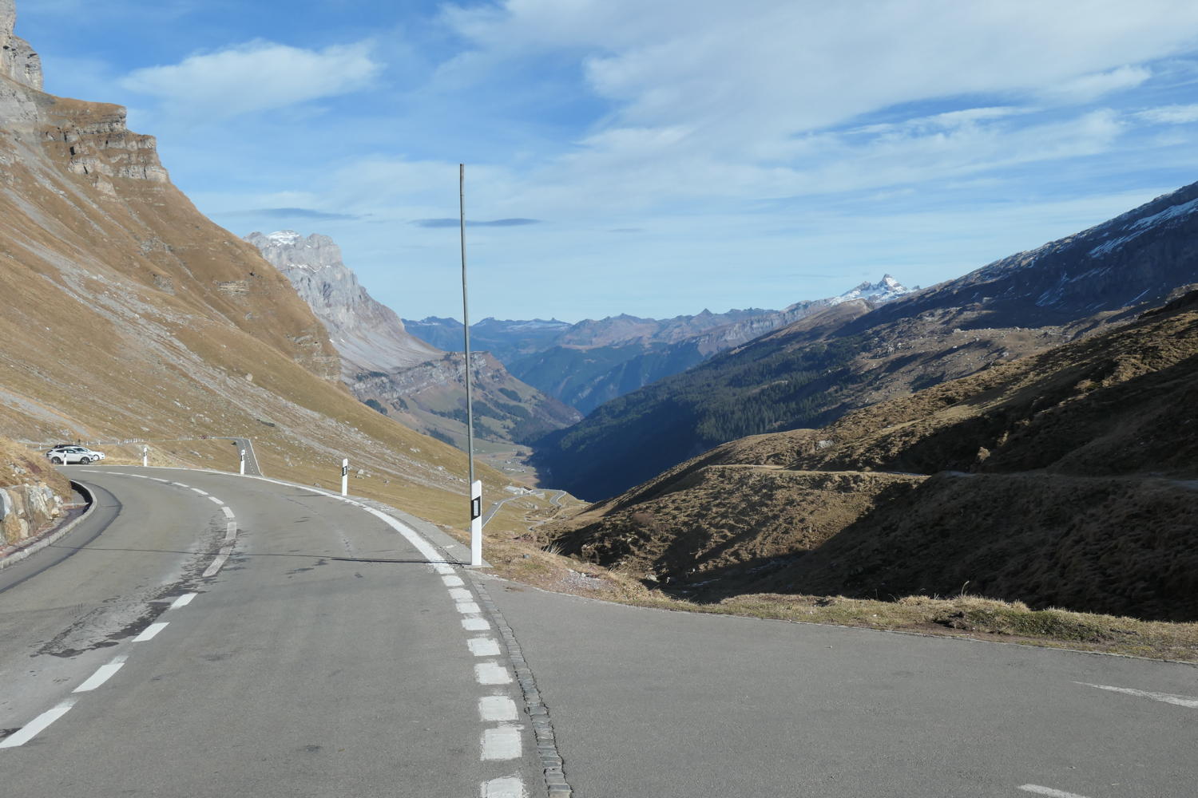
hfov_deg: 50.7
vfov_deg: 35.1
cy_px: 399
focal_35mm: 38
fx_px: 1264
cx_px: 599
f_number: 6.3
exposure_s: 1/800
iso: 200
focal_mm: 14
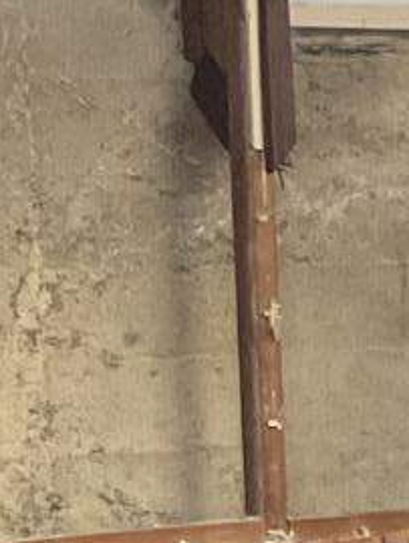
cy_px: 947
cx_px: 641
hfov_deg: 7.1
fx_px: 3240
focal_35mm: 206
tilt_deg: -15.6
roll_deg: -0.8
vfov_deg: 9.2
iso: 320
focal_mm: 3
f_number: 1.8
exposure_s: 1/30
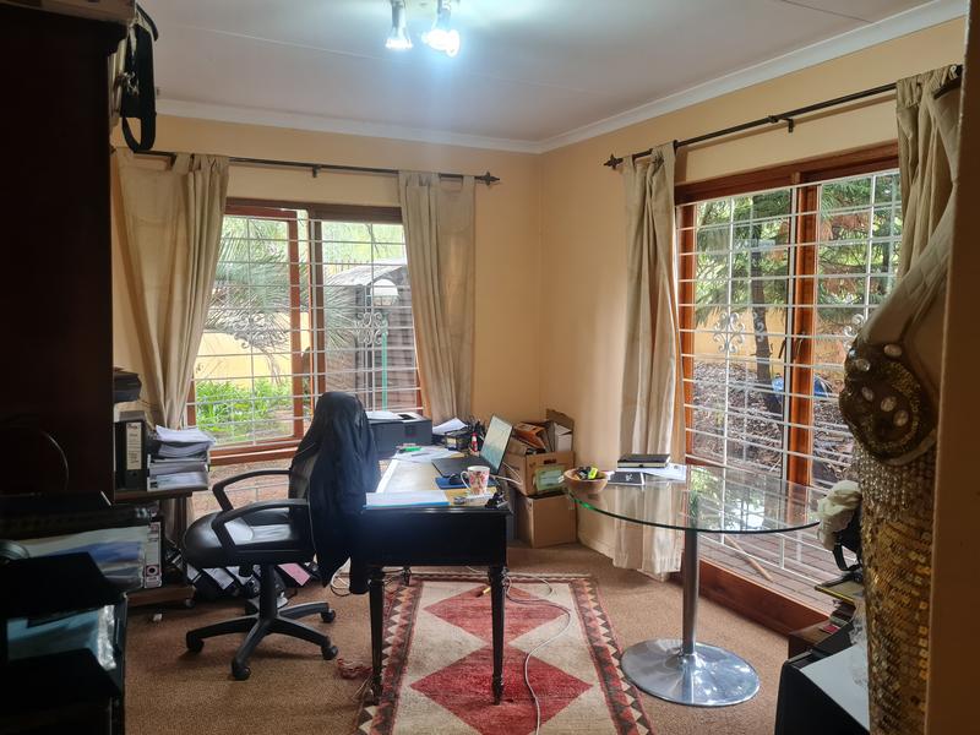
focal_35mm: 26
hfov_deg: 67.3
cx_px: 490
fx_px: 736
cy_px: 368
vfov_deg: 53.1
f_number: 1.8
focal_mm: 5.4
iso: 200
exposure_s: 1/50
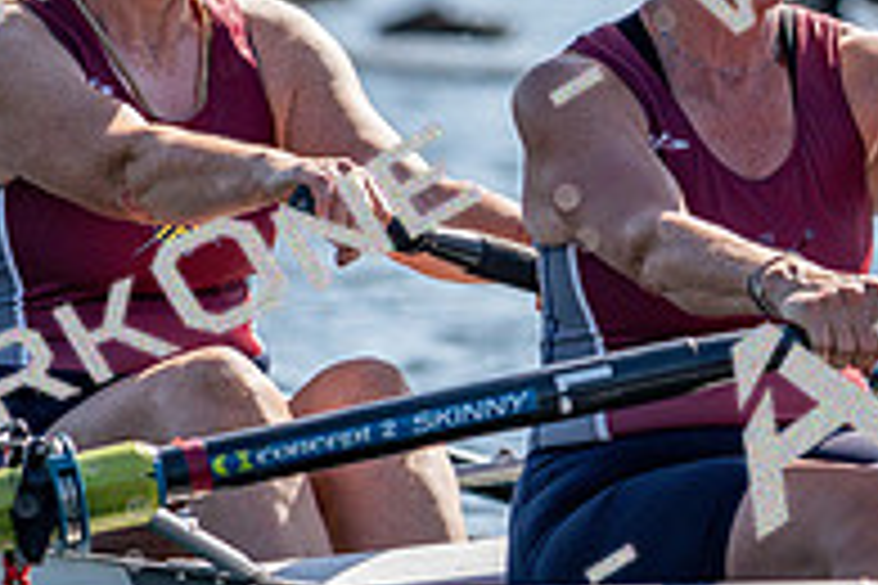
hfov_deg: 2.4
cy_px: 110
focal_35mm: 846
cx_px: 347
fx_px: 20631
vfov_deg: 1.6
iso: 400
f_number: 5.6
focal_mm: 284
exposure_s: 1/2000
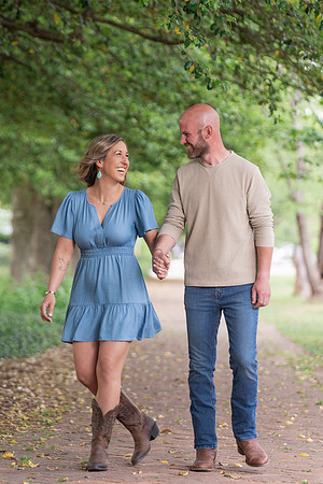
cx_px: 162
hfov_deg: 8.1
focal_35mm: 170
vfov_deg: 12.1
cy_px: 242
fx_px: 2288
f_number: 4
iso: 800
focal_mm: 170
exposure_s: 1/200
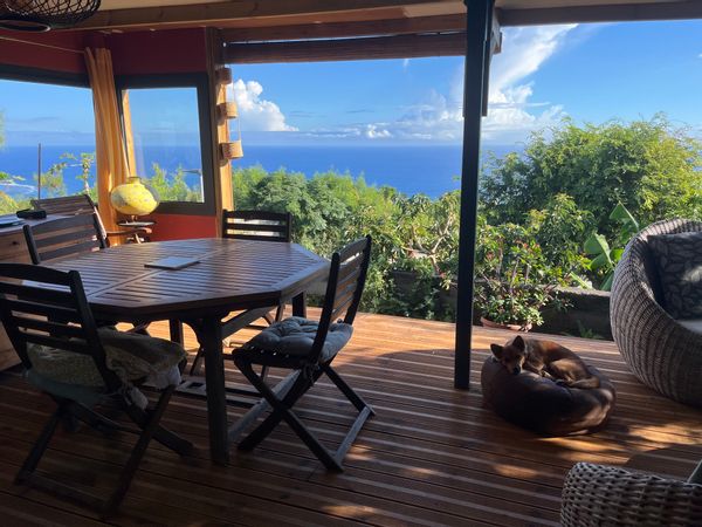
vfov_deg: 53.1
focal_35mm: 26
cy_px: 264
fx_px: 527
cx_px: 351
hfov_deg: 67.3
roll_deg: -0.4
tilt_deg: -12.4
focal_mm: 5.1
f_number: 1.6
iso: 50
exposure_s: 1/1355
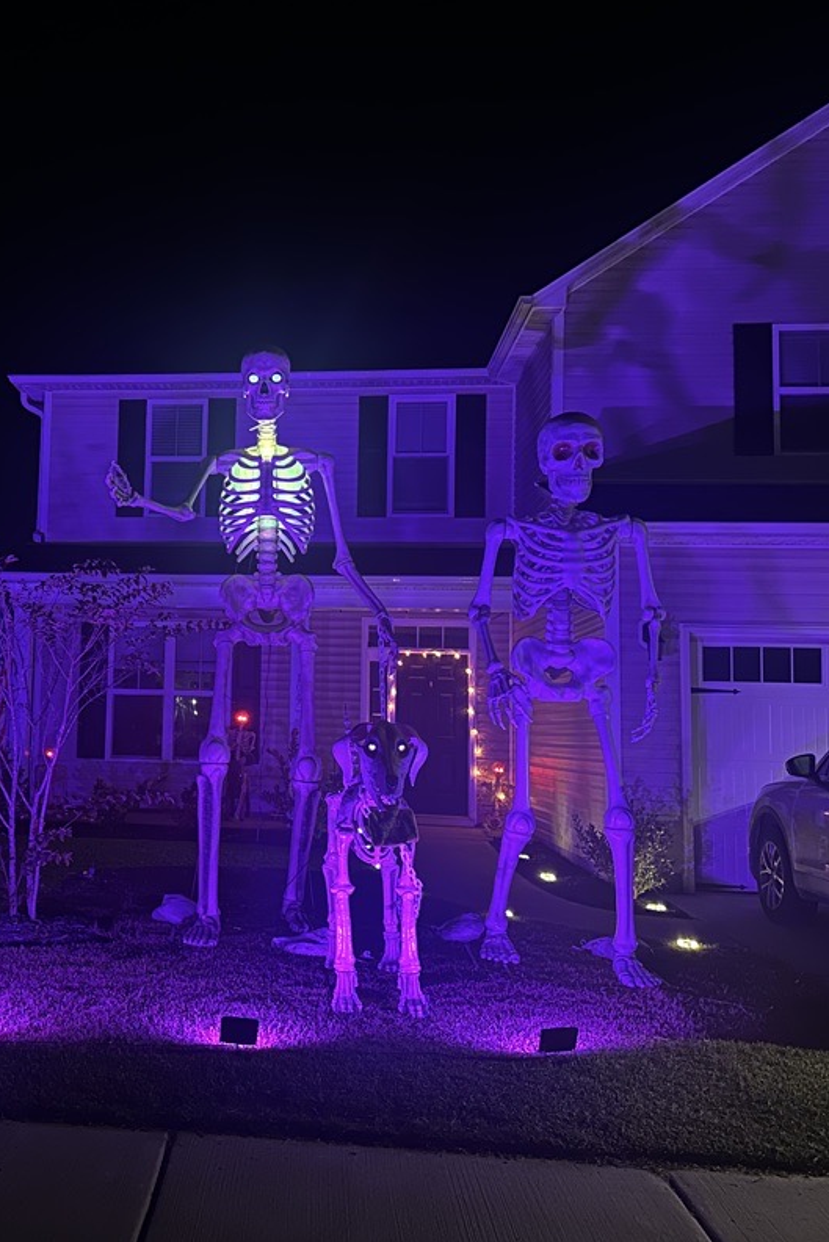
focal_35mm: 34
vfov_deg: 55.8
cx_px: 161
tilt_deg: +4.3
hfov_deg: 37.5
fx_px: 1174
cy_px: 616
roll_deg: -1.6
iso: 2000
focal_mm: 6.86
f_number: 1.78
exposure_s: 1/21
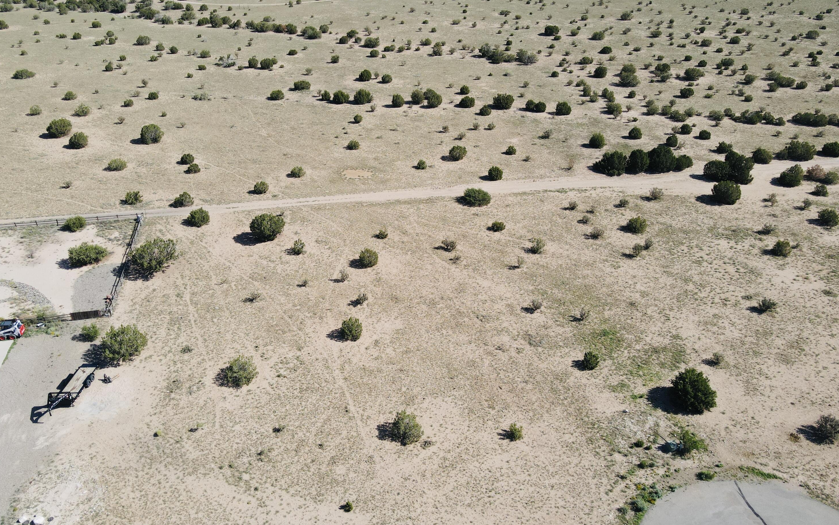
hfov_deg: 70.4
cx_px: 412
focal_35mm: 26
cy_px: 265
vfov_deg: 47.6
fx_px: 595
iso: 100
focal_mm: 4.5
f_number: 2.8
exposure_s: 1/800
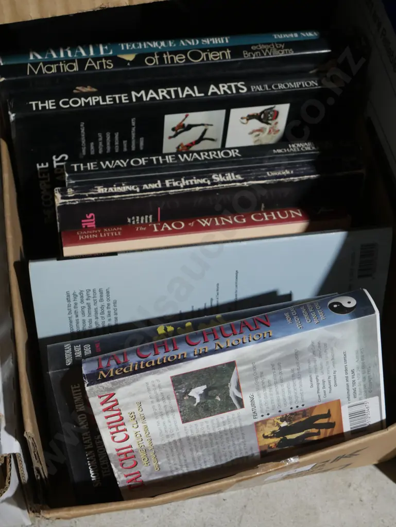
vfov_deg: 34.3
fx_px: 853
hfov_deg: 26.1
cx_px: 198
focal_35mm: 56
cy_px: 264
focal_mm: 28
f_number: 5.3
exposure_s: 1/60
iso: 1000
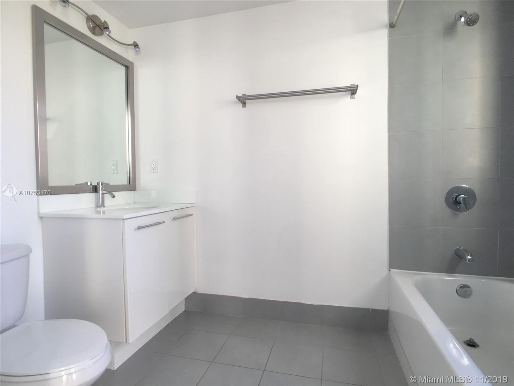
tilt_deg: -1.3
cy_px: 193
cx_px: 257
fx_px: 431
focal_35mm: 29
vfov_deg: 48.2
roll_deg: +0.2
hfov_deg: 61.7
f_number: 2.2
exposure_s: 1/60
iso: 32
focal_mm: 4.15
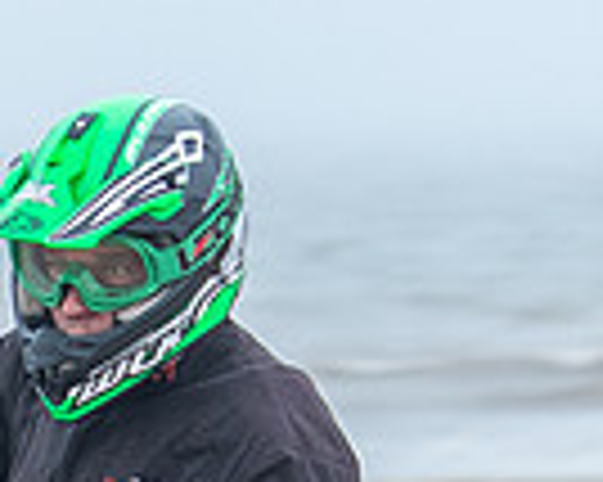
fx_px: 11467
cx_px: -425
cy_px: 1102
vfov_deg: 2.4
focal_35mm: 643
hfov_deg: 3.0
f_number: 4
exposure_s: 1/320
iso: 200
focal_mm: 78
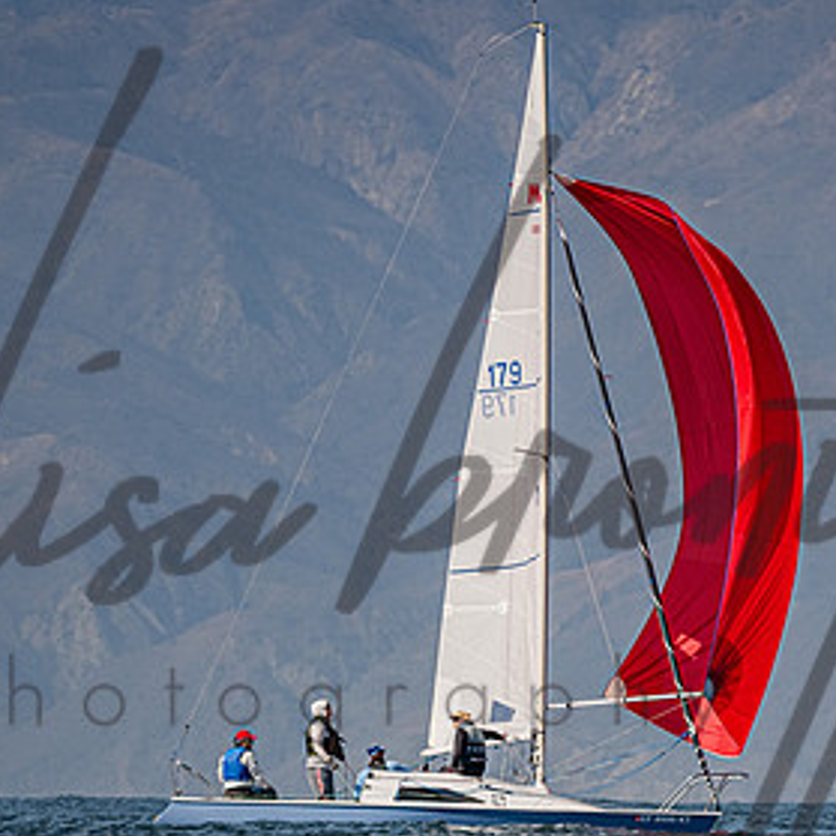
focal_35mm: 969
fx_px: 26476
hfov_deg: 1.8
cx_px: 536
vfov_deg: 1.8
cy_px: 678
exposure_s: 1/4000
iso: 320
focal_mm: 400
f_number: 5.6
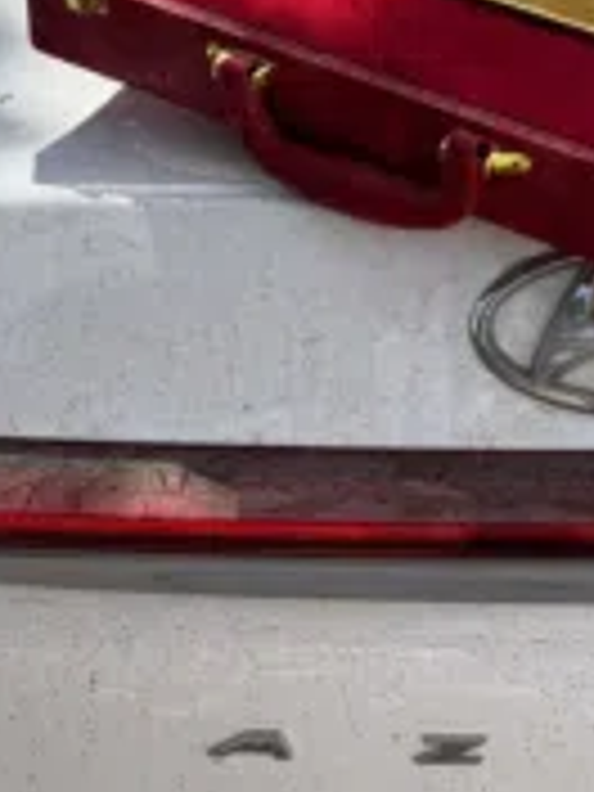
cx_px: 594
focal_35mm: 109
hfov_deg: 13.4
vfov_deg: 17.5
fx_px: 2494
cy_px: -36
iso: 64
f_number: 1.78
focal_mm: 6.76
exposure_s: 1/1427
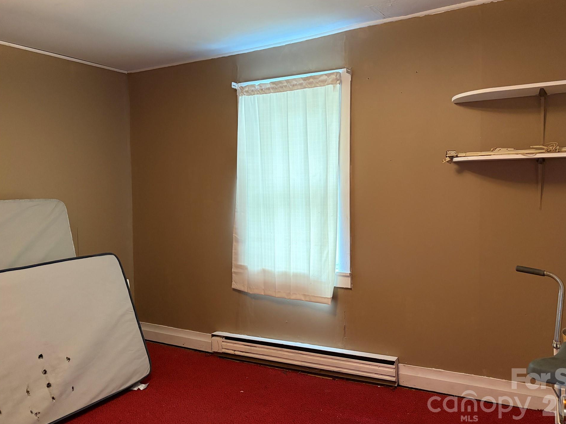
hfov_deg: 63.4
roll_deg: +1.7
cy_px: 198
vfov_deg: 49.7
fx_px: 458
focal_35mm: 28
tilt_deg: -2.4
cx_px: 302
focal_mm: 5.96
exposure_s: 1/60
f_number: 1.6
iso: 320
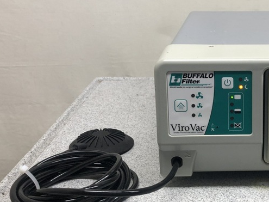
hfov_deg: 32.3
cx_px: 237
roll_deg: -0.8
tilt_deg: -18.5
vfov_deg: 25.6
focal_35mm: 57
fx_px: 443
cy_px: 99
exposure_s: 1/40
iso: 32
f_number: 1.8
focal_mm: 3.99
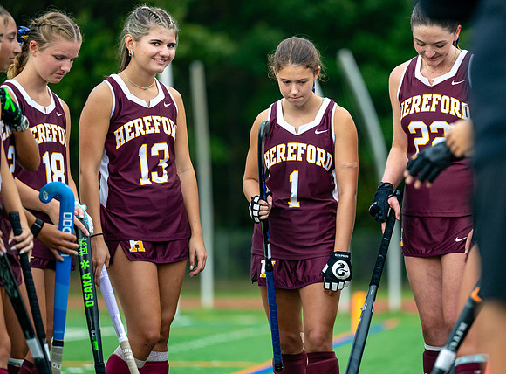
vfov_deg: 6.6
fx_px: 3249
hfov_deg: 8.9
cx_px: 306
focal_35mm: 224
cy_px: 175
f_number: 2.8
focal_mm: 175
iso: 1400
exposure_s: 1/1000
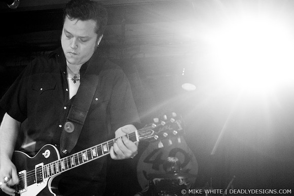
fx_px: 428
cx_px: 147
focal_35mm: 52
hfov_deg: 37.9
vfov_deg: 25.7
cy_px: 98
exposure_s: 1/60
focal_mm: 35
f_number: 2.8
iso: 800
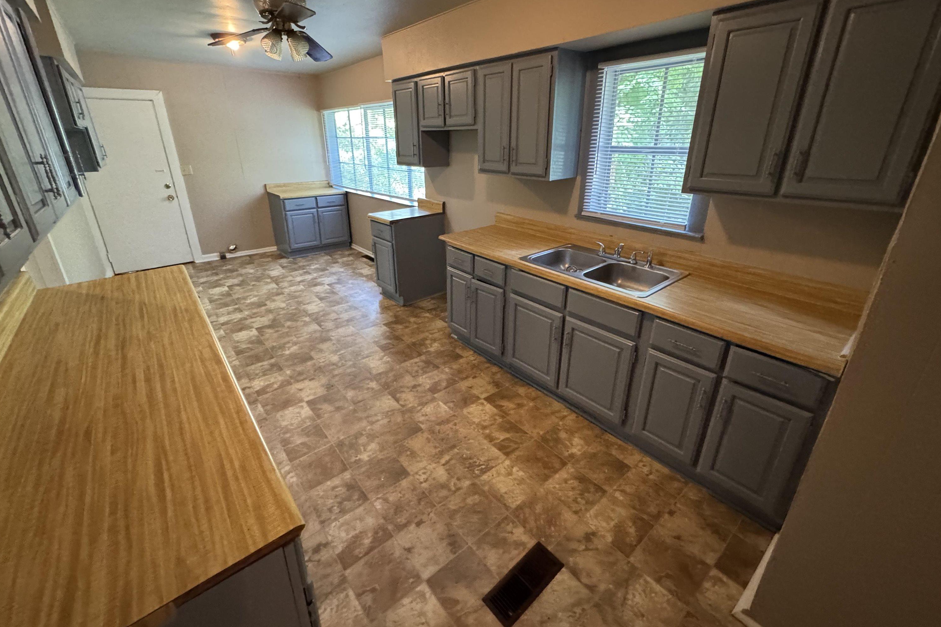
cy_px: 280
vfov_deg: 77.1
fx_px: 392
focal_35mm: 15
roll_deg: +2.3
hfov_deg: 100.4
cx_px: 462
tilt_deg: -20.9
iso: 1000
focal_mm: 2.22
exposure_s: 1/60
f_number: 2.2
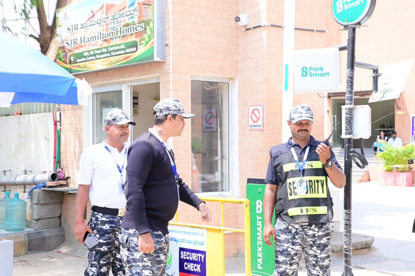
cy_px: 138
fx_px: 397
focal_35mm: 34
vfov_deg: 38.3
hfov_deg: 55.1
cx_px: 208
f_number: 6.3
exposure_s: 1/160
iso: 250
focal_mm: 34.5
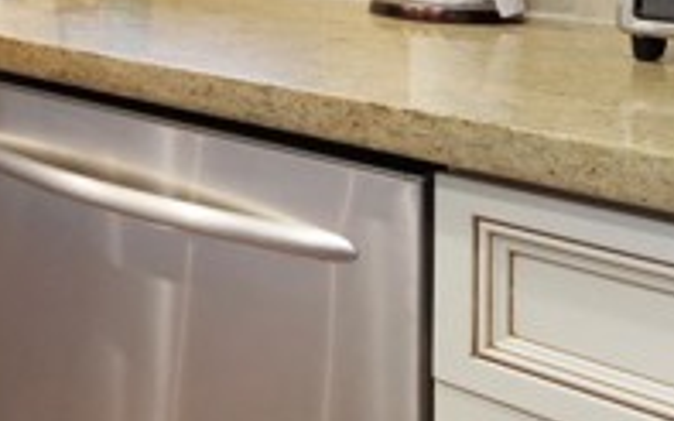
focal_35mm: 55
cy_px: -38
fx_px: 1010
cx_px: -202
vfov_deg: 22.3
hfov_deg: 29.6
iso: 1600
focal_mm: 8
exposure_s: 1/40
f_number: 8
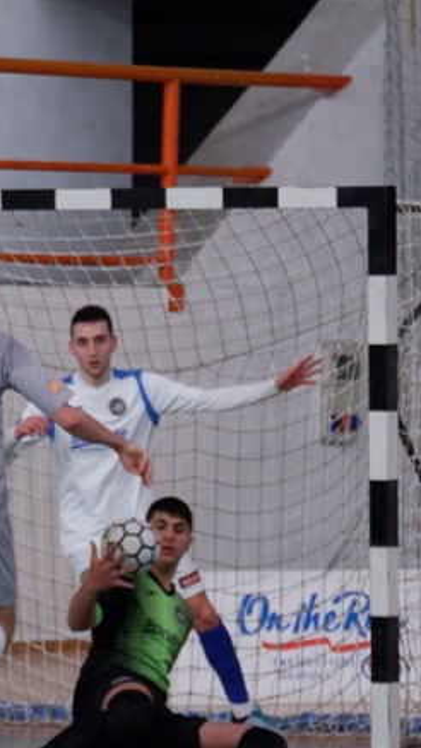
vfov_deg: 5.8
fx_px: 7398
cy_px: 581
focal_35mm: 373
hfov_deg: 3.3
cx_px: -151
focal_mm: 101.2
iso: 3200
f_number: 5.4
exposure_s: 1/280
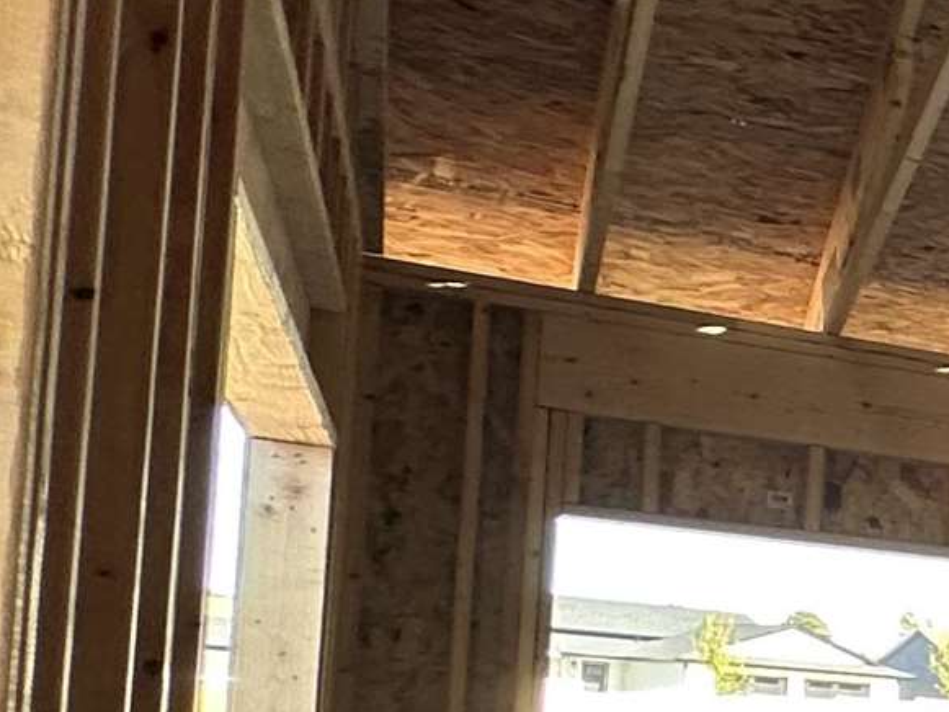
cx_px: 2244
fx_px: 2029
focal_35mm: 74
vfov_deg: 19.1
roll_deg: -2.7
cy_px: 795
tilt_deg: +0.8
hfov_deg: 15.3
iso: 50
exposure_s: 1/99
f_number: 2.2
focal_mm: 2.22
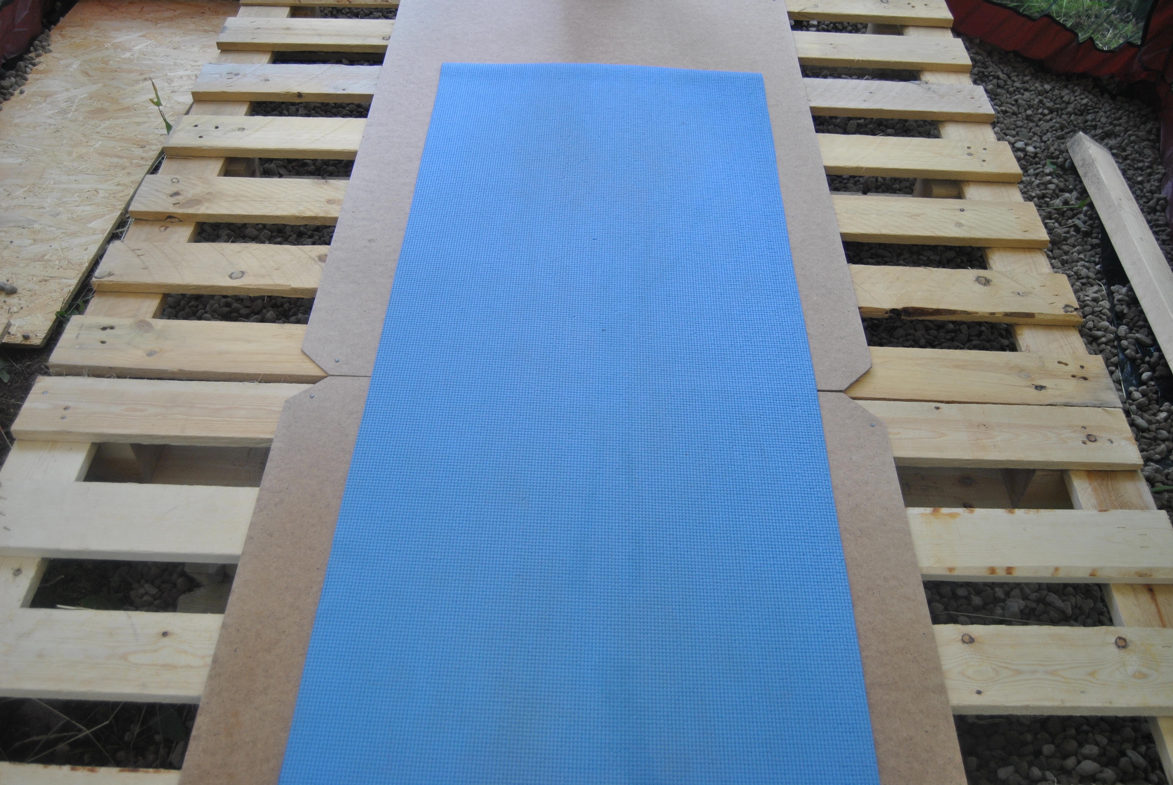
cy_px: 392
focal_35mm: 33
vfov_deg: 40.1
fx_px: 1077
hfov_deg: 57.2
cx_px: 586
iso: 220
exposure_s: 1/30
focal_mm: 22
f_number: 3.5
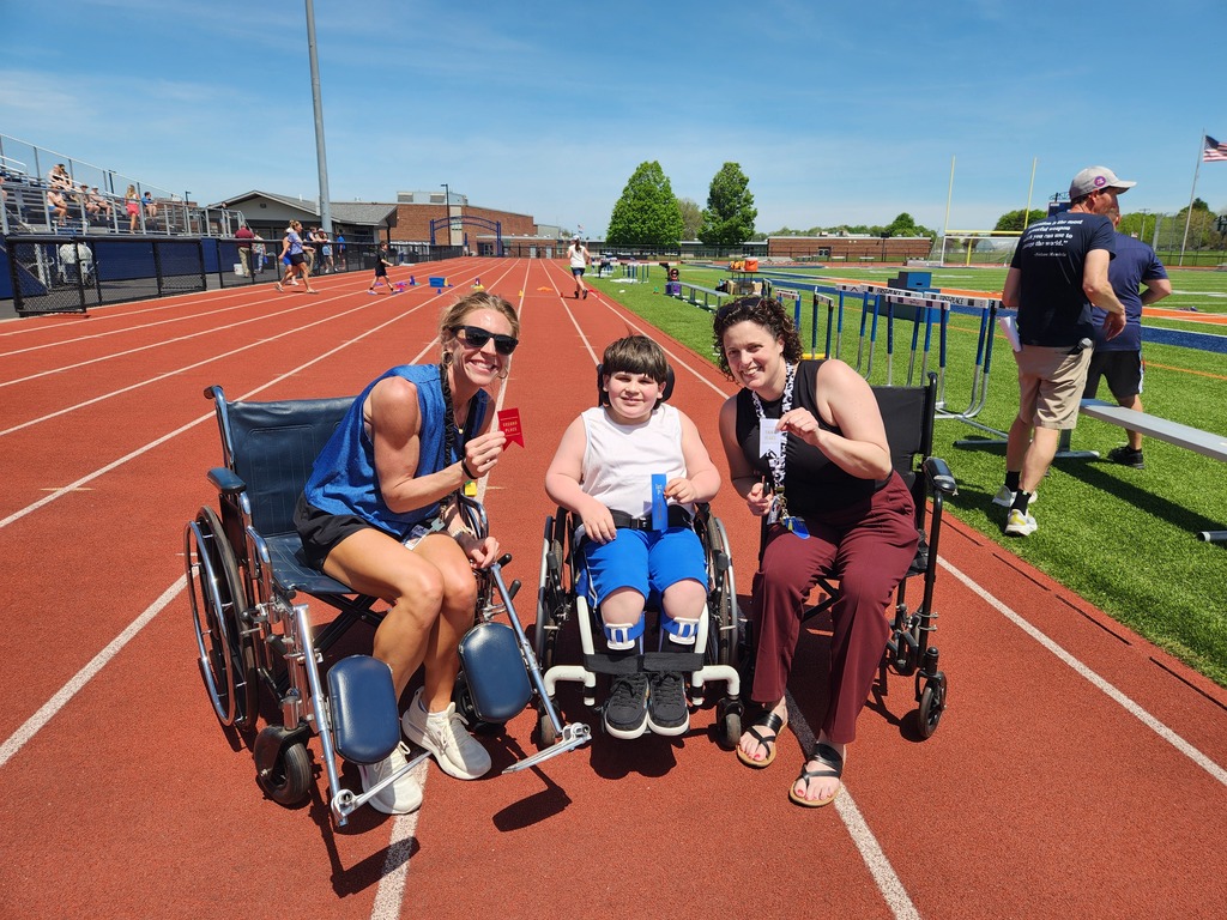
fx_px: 815
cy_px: 460
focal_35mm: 23
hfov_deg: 73.9
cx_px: 614
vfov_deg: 58.9
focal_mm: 5.4
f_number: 1.8
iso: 20
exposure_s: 1/1704
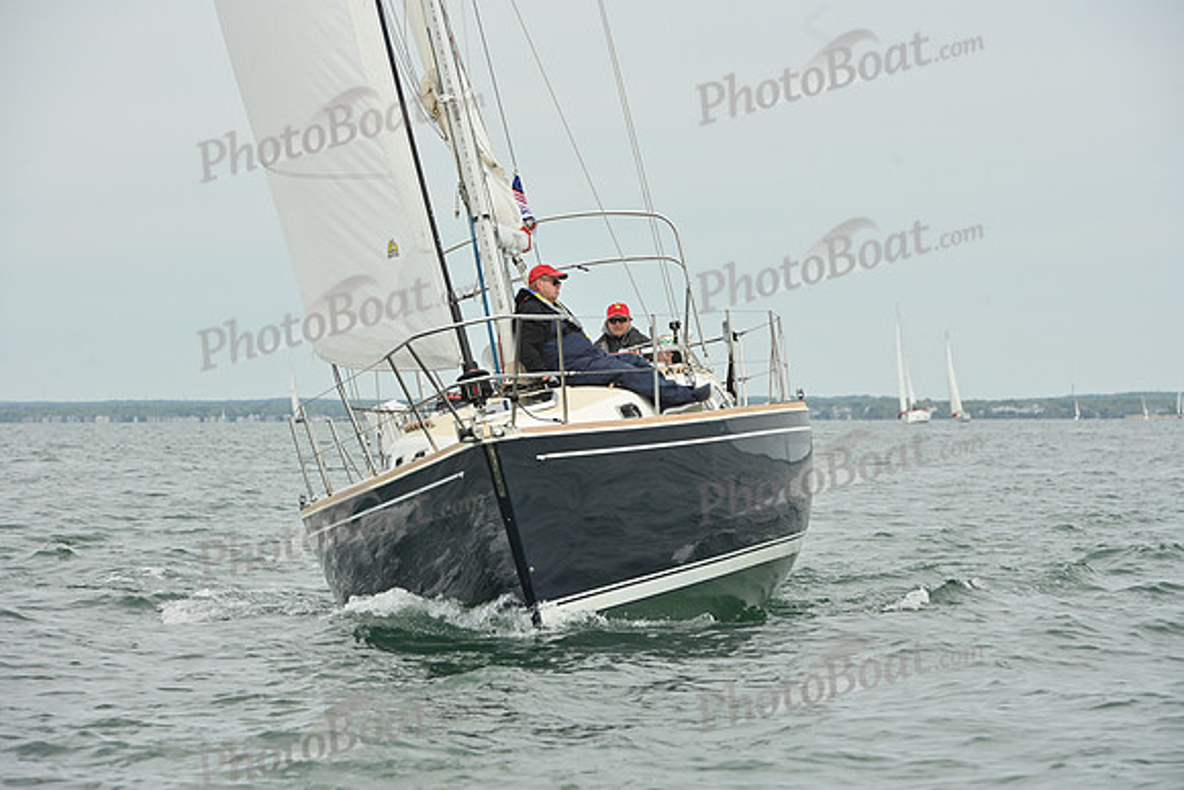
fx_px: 5428
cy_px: 395
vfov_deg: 8.3
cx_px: 592
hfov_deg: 12.4
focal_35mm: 165
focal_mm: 165
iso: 320
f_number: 9
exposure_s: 1/1250
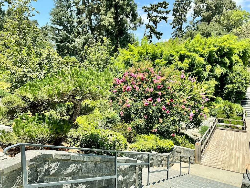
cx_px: 125
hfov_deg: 67.3
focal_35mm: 26
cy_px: 94
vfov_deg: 53.1
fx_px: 188
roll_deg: +0.8
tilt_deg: -5.6
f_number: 1.6
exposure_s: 1/1233
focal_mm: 4.2
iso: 32
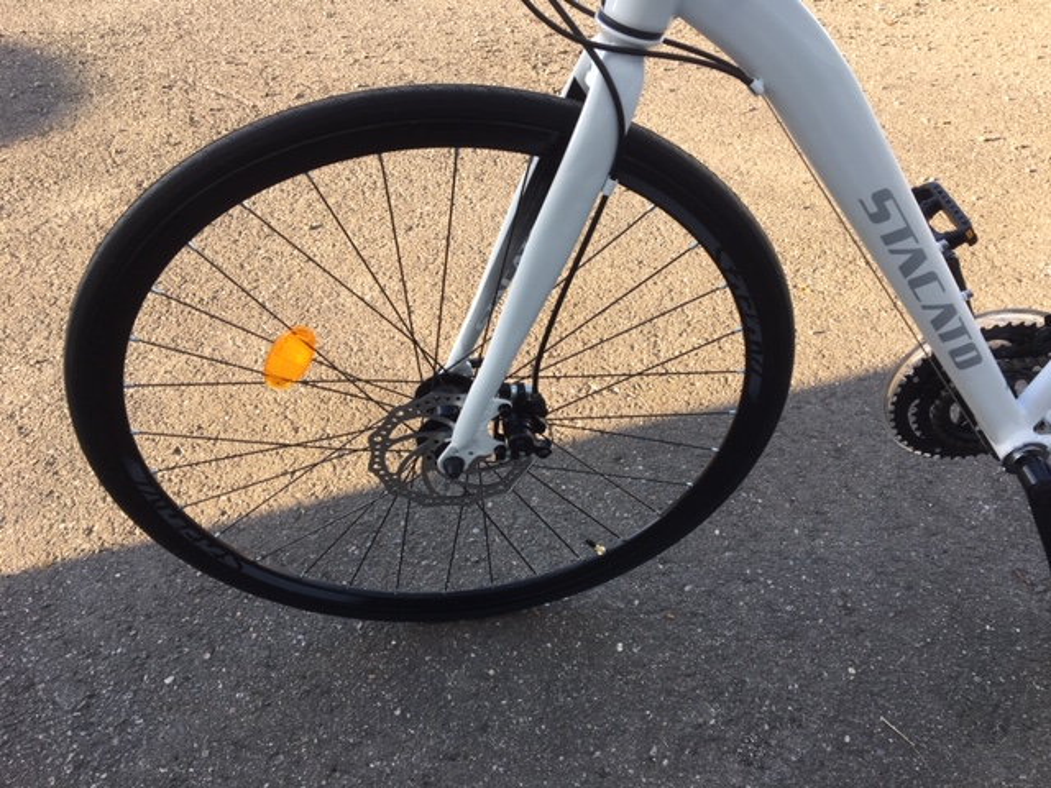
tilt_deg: -38.4
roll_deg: +2.0
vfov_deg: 48.2
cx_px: 526
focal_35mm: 29
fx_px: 880
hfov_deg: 61.7
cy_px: 394
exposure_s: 1/131
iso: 25
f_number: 2.2
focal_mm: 4.15
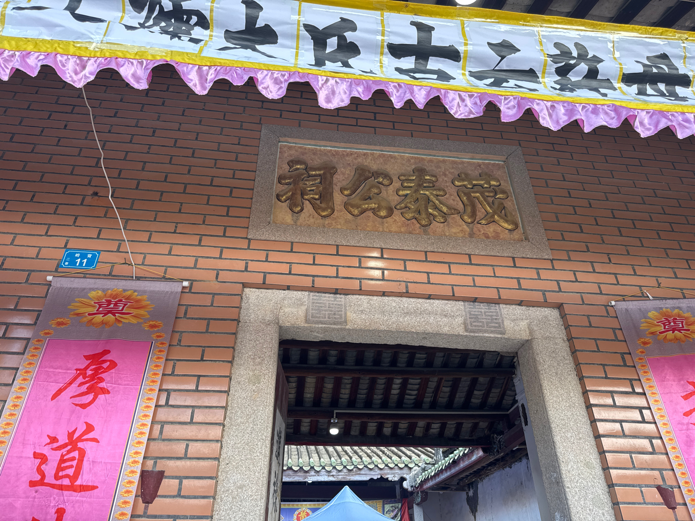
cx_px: 348
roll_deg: +0.1
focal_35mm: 24
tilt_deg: +34.0
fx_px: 482
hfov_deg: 71.6
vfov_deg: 56.8
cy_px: 260
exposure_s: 1/223
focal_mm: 6.76
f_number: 1.78
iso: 64
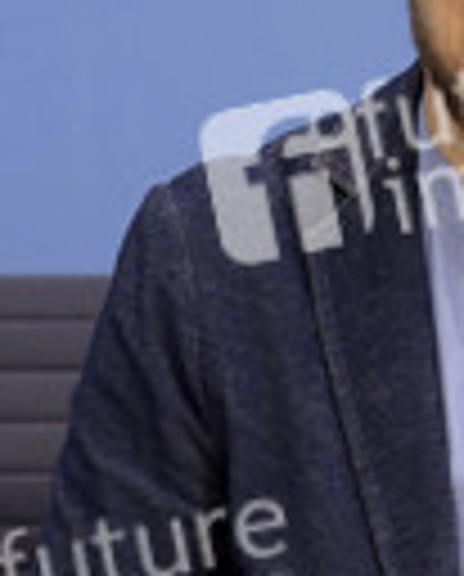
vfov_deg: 13.2
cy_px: 382
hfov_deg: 10.4
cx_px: 563
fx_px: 2497
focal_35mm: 146
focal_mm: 50
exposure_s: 1/320
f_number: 5.6
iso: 3200
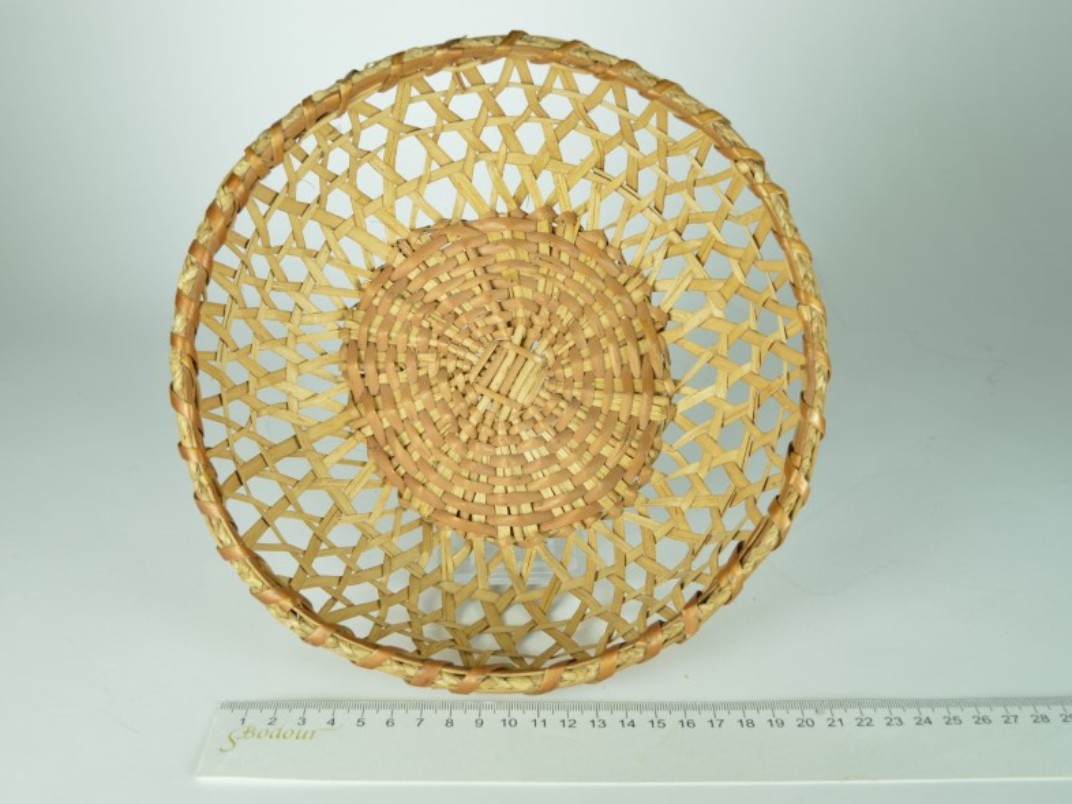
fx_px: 1379
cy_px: 405
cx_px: 502
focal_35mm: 45
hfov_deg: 42.5
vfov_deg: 32.5
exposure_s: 1/125
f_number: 6.3
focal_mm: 27
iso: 100
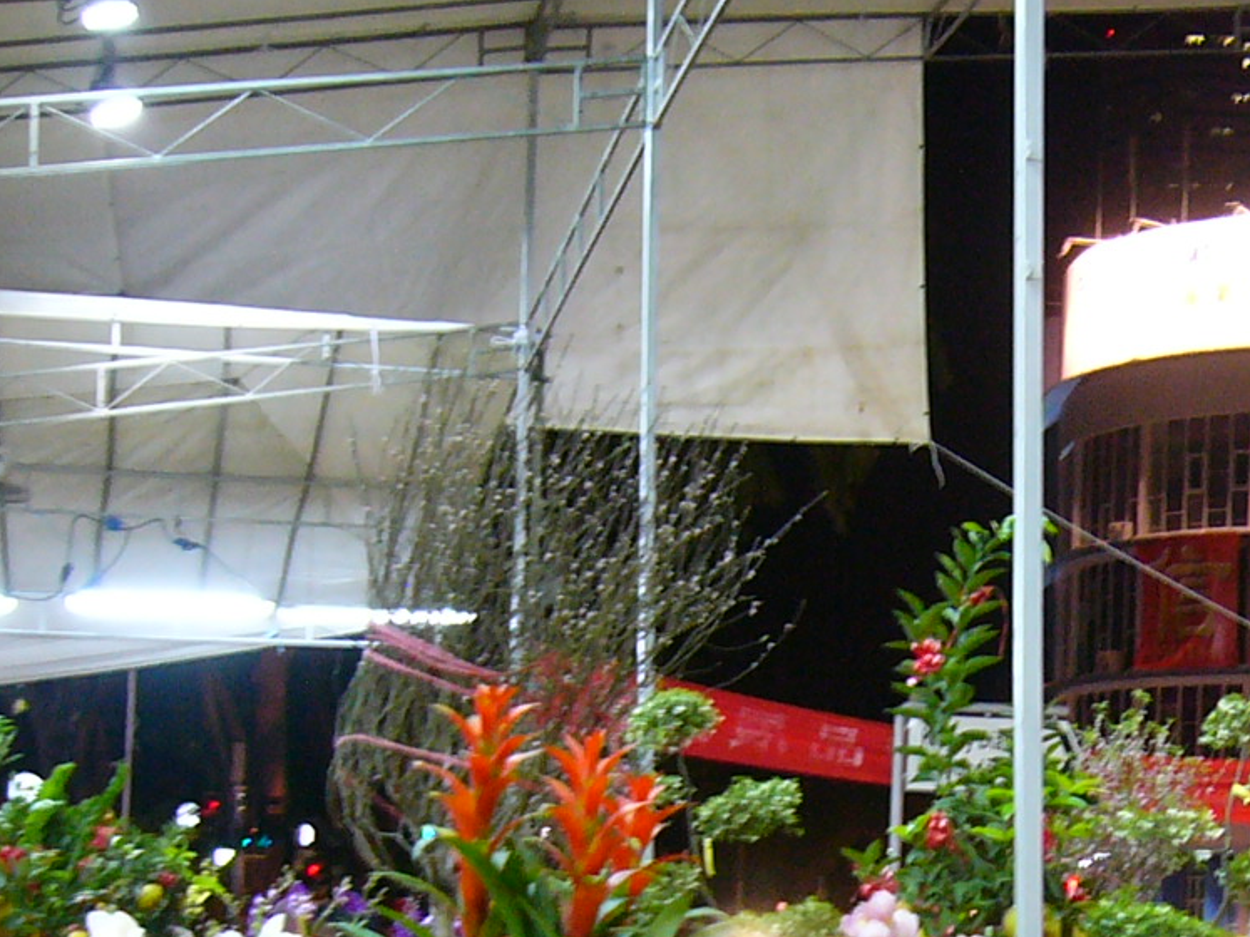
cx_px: 1252
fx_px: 2708
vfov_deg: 19.0
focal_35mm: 75
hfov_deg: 24.8
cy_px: 960
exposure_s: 1/8
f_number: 2.8
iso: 200
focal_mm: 5.8
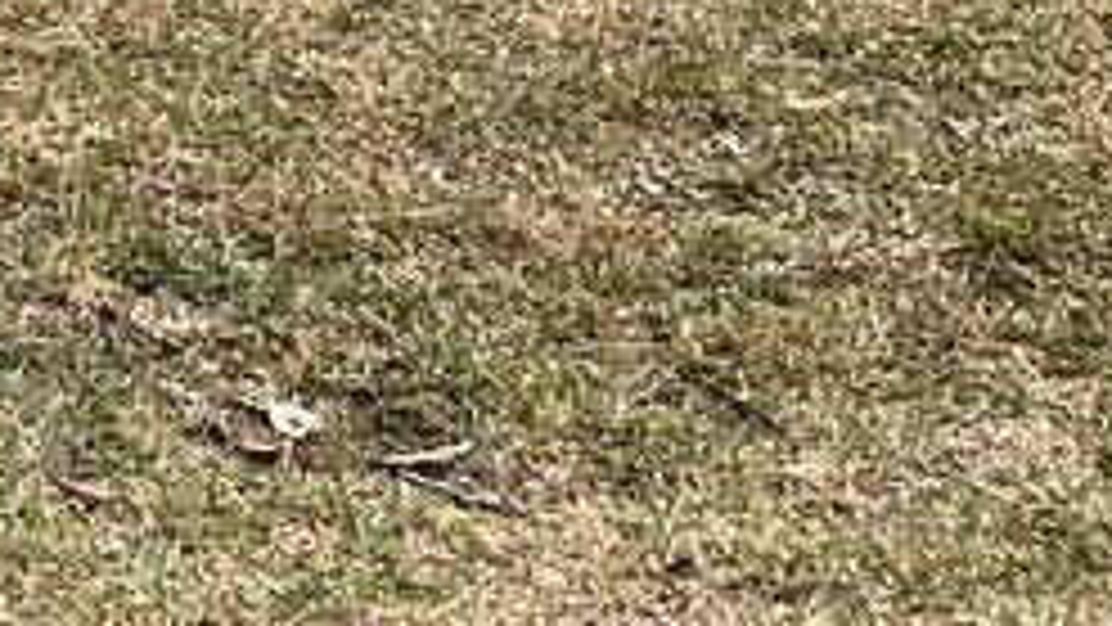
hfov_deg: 10.3
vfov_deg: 6.4
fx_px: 4866
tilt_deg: -8.2
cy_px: -1554
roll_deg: +0.1
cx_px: -1994
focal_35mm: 165
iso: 50
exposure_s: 1/346
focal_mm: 5.1
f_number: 1.6
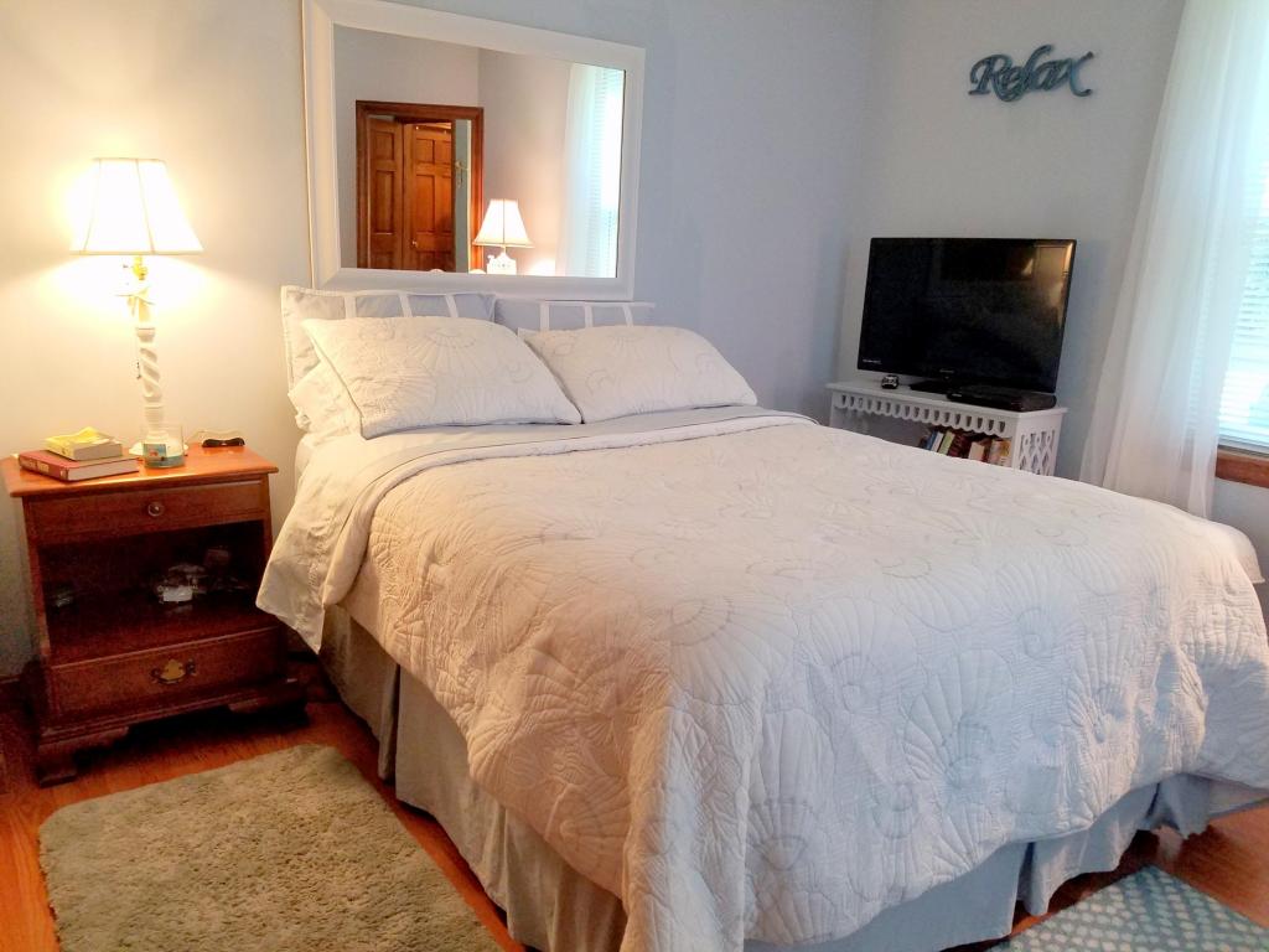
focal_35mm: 26
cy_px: 476
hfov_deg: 67.3
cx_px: 634
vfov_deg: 53.1
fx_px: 953
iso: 160
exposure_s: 1/40
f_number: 1.7
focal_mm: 4.2
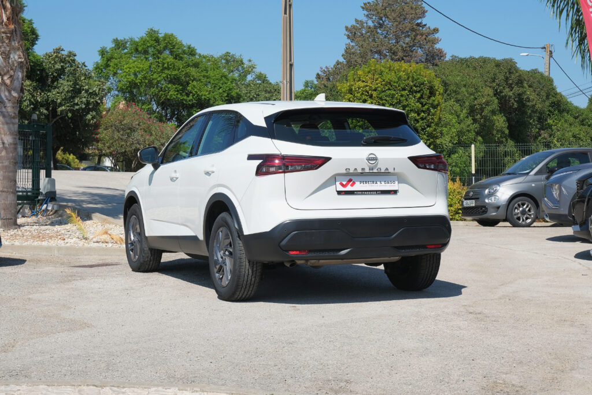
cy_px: 198
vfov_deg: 20.9
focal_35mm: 65
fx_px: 1069
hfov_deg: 31.0
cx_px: 296
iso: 160
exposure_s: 1/320
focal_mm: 43.2
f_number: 9
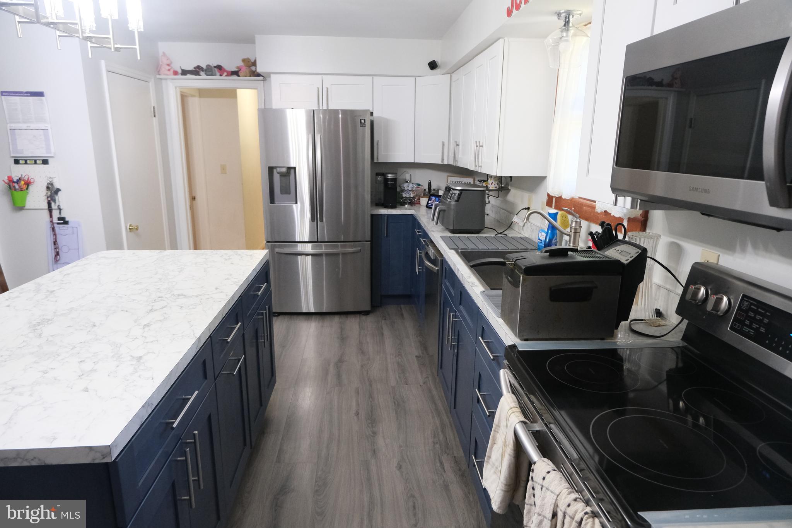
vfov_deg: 55.1
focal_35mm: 23
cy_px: 264
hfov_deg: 76.1
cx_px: 396
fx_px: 506
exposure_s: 1/100
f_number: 3.5
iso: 2500
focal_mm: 15
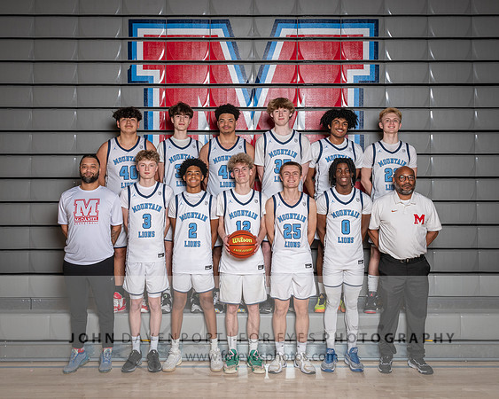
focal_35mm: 35
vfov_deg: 41.9
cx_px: 249
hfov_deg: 51.2
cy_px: 173
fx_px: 520
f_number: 8
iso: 200
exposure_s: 1/200
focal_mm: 24
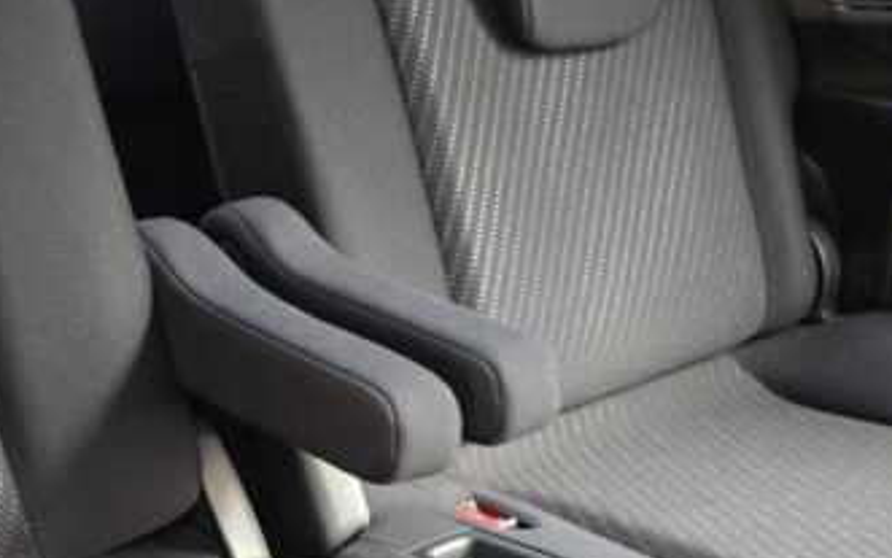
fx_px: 1435
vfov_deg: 21.4
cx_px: 240
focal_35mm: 59
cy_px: 523
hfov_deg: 33.9
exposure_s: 1/100
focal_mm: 5.4
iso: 2000
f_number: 1.8
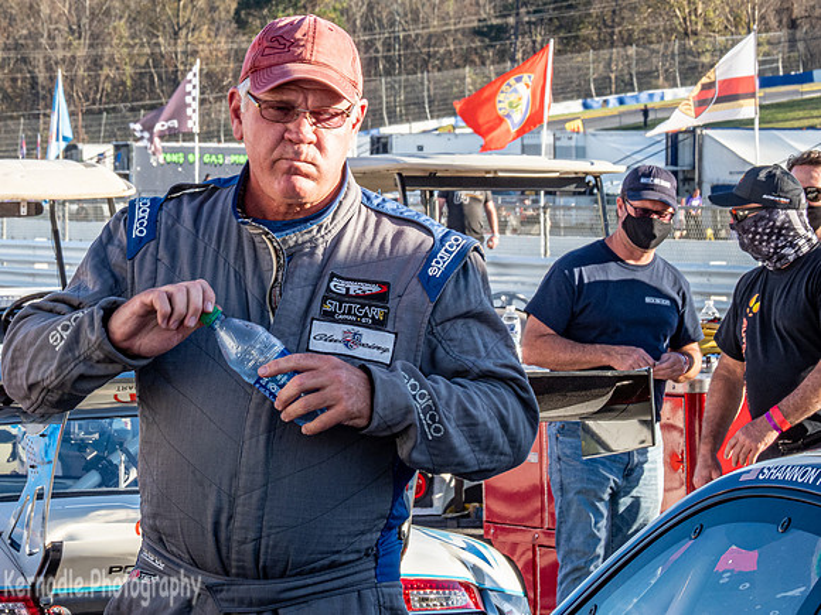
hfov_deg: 7.9
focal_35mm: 252
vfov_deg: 5.9
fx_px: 5972
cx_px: 304
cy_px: 242
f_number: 16
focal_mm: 100
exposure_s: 1/60
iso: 500
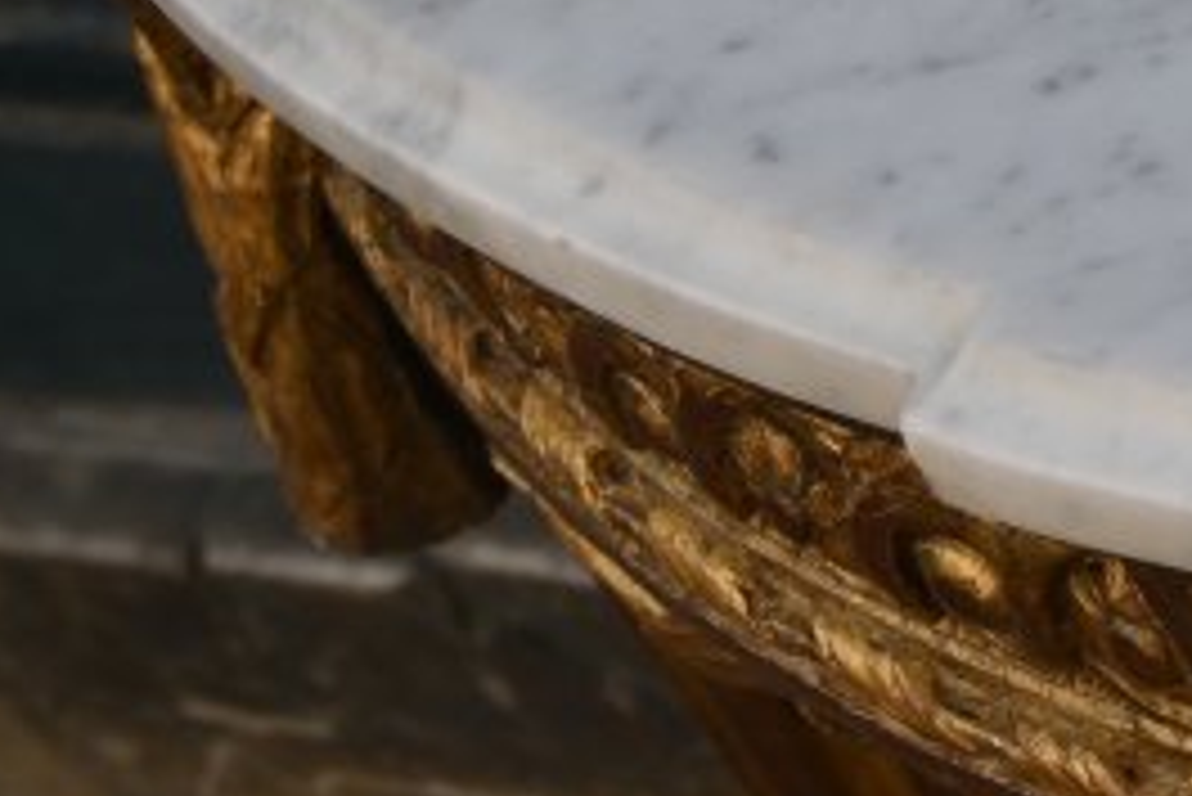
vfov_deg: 7.3
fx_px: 6071
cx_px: 2685
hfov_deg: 10.0
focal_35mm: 183
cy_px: -522
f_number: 5.6
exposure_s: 1/250
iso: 110
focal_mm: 27
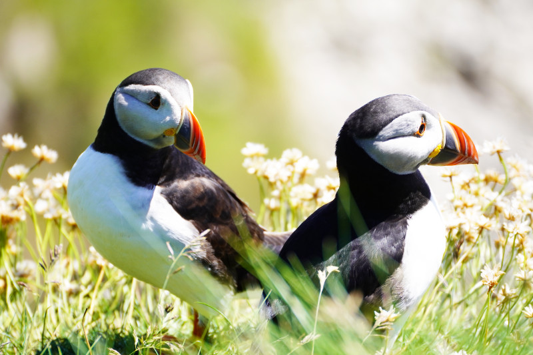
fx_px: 6017
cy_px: 178
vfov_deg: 3.4
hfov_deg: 5.1
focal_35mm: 406
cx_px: 266
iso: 250
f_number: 6.3
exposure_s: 1/500
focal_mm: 271
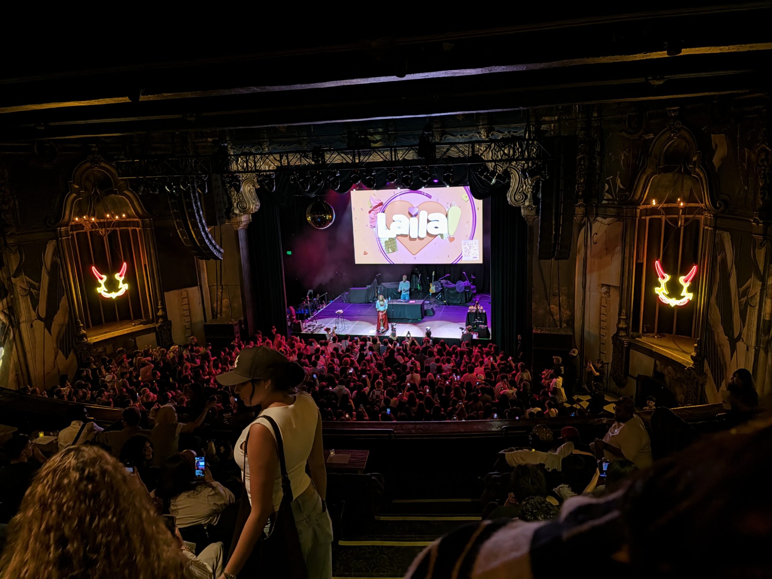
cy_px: 290
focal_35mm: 23
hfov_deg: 73.9
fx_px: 513
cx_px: 386
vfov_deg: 58.9
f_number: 1.7
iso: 216
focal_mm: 5.28
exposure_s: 1/60
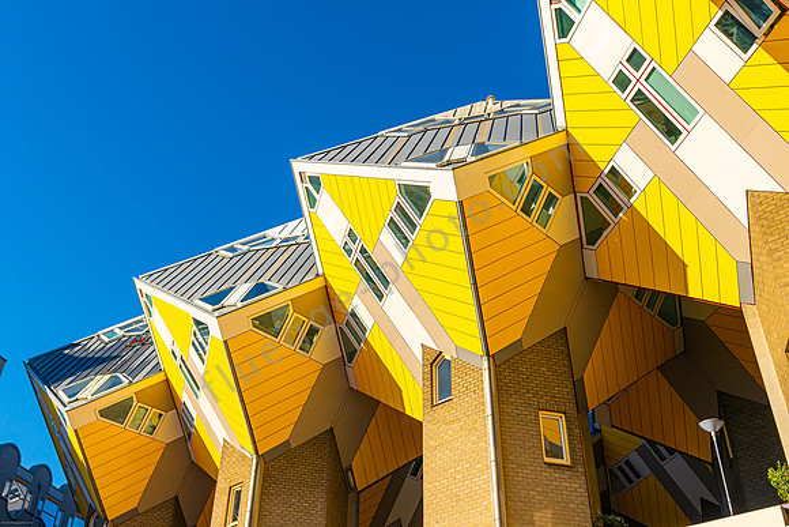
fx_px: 745
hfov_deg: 55.8
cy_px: 264
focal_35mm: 34
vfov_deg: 38.9
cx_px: 394
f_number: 4
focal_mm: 23
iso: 100
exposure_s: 1/800
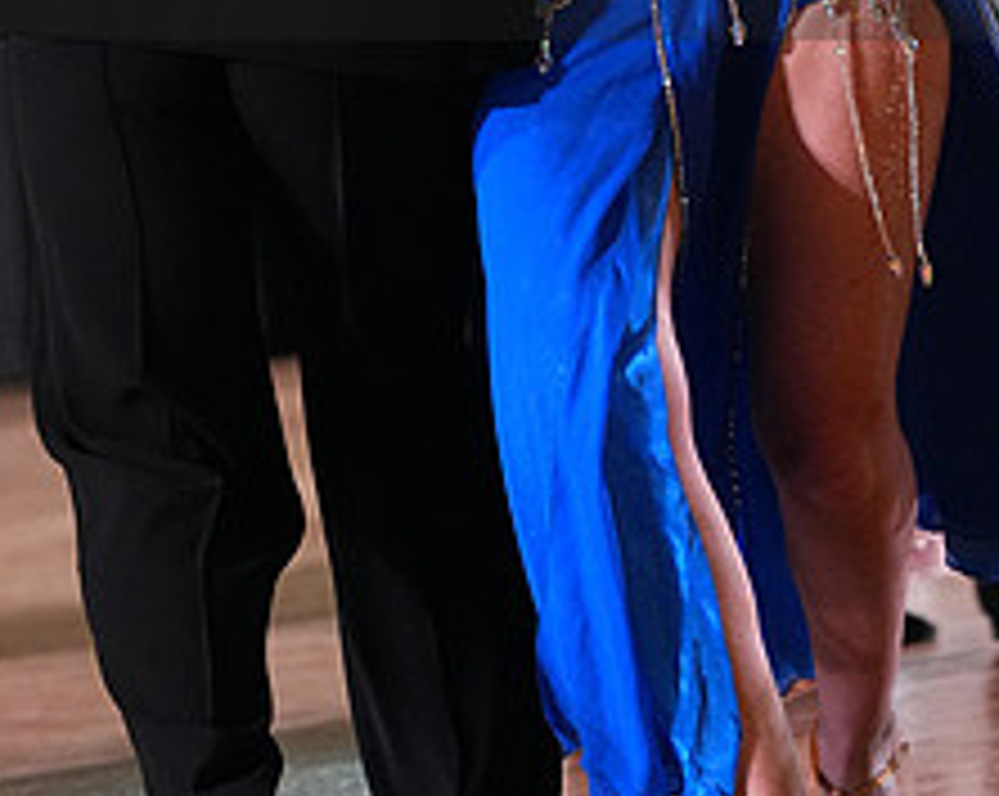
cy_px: -108
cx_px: 583
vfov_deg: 3.2
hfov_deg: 4.0
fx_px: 14291
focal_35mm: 484
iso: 6400
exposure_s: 1/400
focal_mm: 197
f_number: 4.5
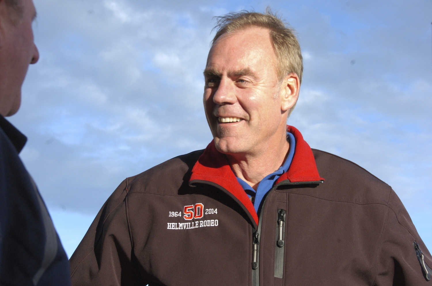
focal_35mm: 75
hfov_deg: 27.0
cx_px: 216
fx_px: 898
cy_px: 143
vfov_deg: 18.1
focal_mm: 50
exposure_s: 1/320
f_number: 8.5
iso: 400
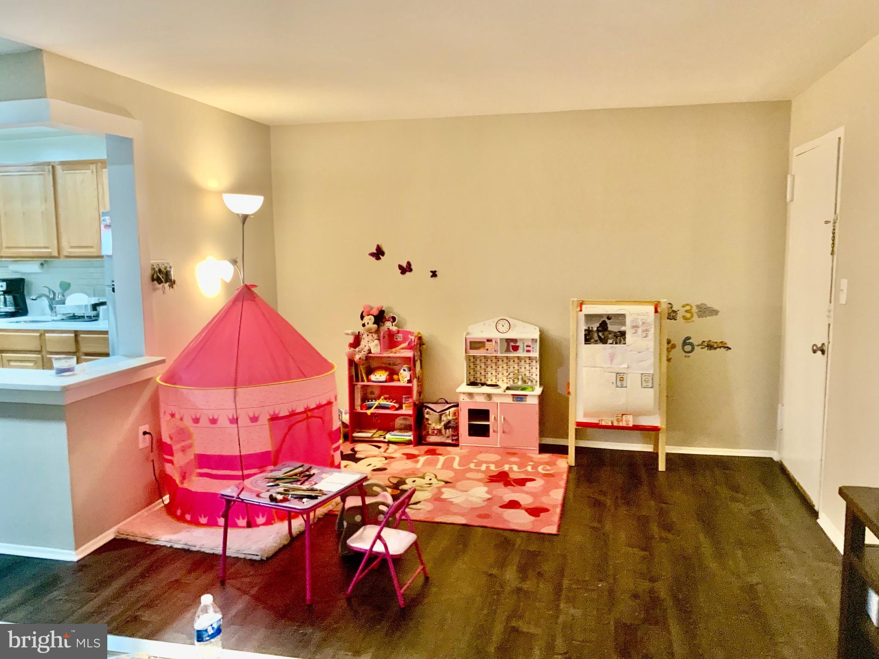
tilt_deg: -7.4
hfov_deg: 61.7
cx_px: 440
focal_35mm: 29
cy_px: 330
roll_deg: +0.9
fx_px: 736
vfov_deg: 48.2
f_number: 1.8
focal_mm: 3
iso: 200
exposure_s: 1/60
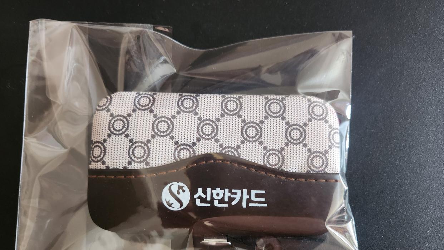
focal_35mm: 27
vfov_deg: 42.6
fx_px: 318
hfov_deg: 69.9
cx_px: 217
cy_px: 155
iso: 640
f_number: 1.8
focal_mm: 5
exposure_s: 1/40
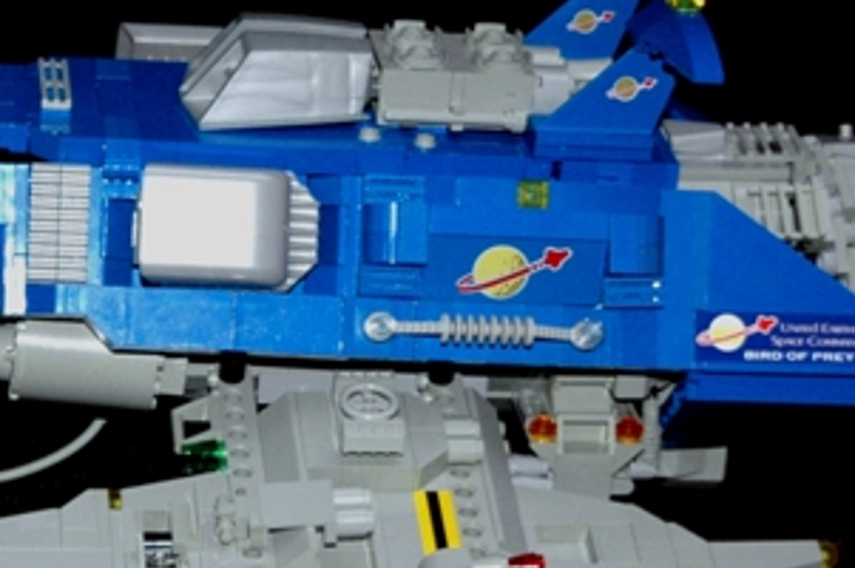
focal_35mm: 139
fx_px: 3305
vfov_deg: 9.8
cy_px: 332
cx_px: 37
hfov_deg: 14.5
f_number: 4.2
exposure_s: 1/60
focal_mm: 35
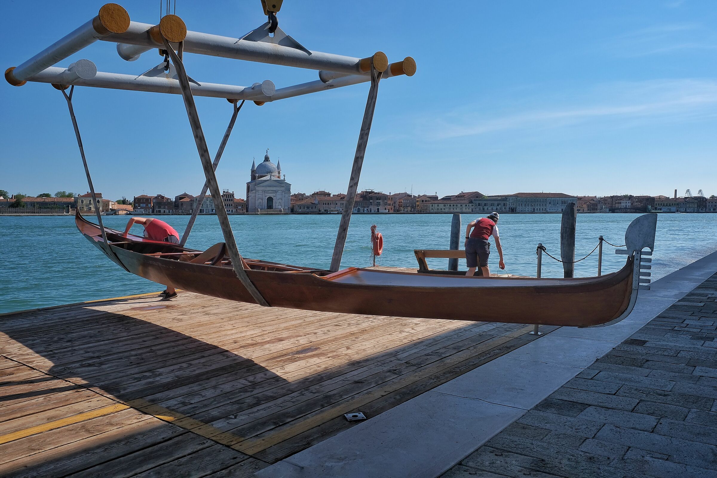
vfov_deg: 47.9
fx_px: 538
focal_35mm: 27
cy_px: 239
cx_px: 358
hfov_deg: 67.4
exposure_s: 1/450
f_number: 9
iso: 200
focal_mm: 18
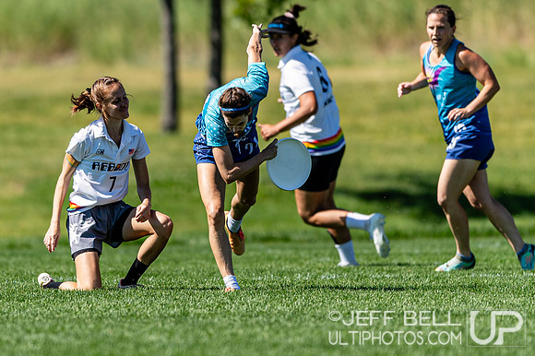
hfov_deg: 2.2
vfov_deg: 1.5
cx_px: 126
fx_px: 13640
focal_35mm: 918
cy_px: 147
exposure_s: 1/2500
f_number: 2.8
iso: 100
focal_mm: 400
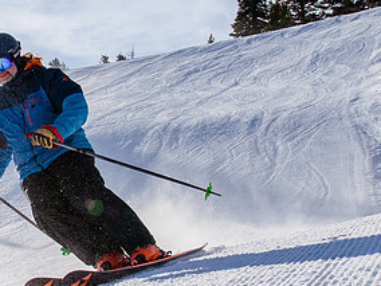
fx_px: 1255
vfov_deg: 13.0
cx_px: 43
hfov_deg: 17.0
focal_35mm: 114
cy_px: 182
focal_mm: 28
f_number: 8
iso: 160
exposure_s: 1/1000
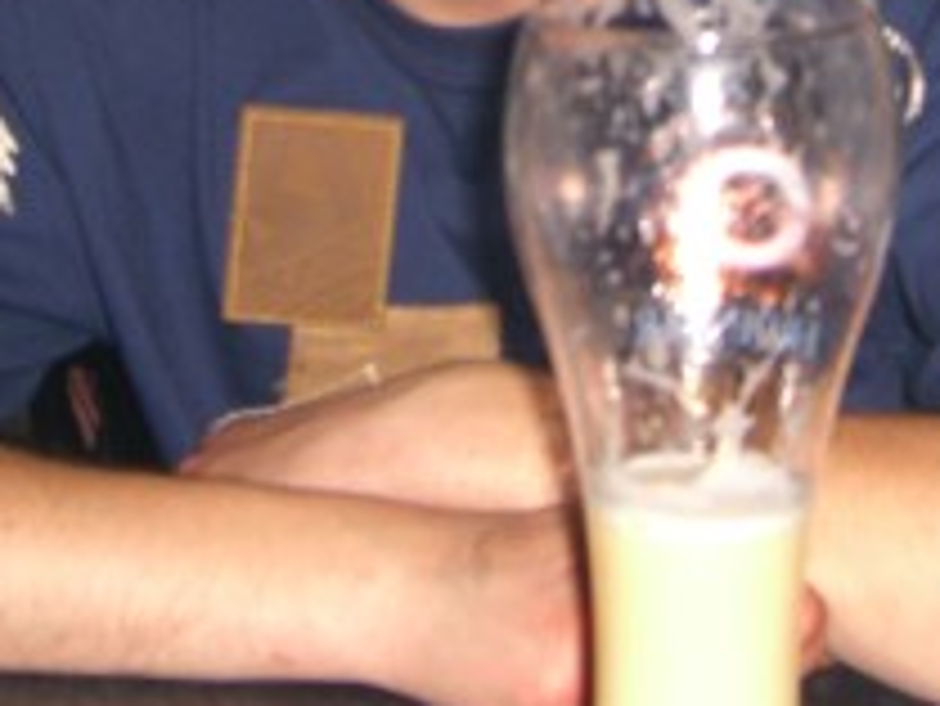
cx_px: 630
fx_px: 2962
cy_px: -135
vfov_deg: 13.2
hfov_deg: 18.0
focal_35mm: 109
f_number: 2.8
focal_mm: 7.9
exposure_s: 1/60
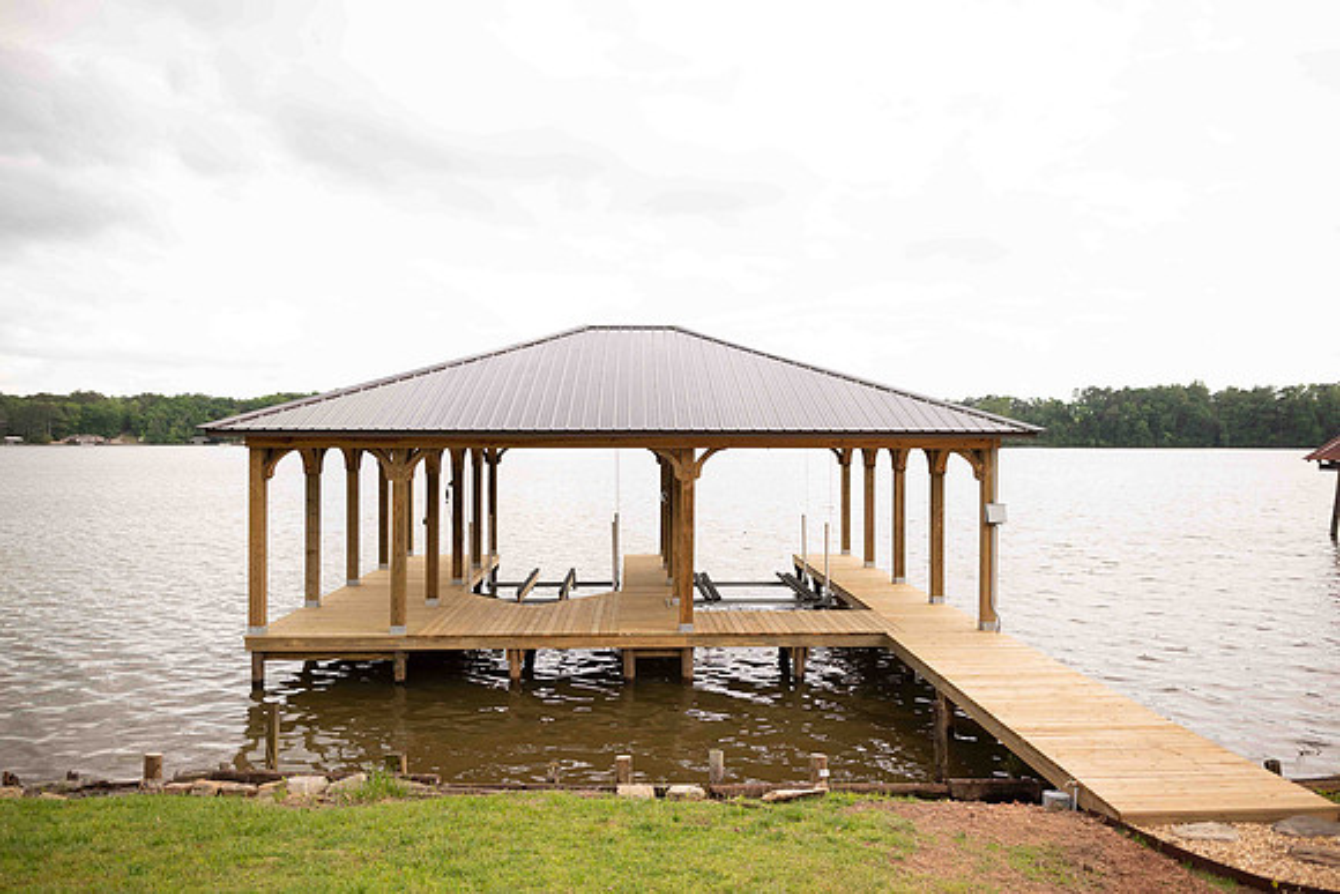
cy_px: 447
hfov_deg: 73.7
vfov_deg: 53.2
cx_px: 670
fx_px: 894
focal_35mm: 24
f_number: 2.5
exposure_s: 1/1000
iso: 125
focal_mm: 24
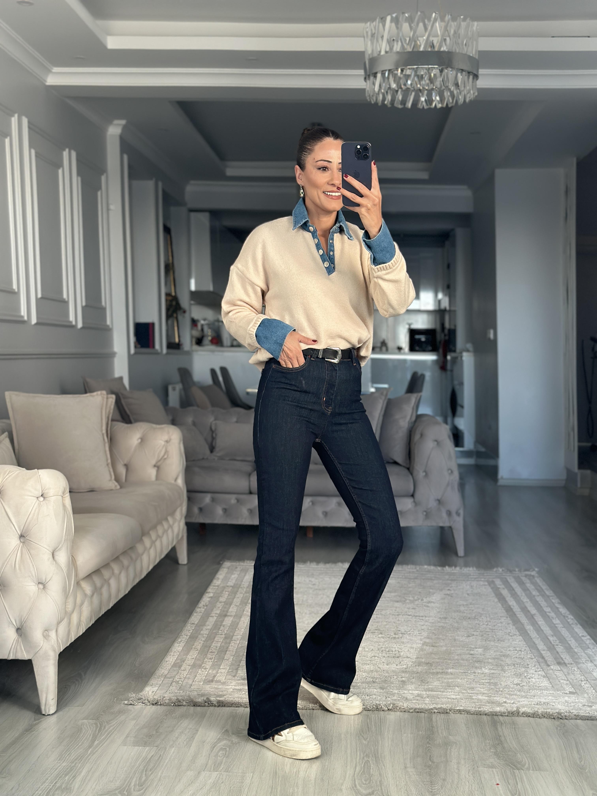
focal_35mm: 48
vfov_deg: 39.7
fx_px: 1104
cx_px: 298
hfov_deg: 30.3
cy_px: 398
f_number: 1.78
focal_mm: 6.86
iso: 125
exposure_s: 1/73
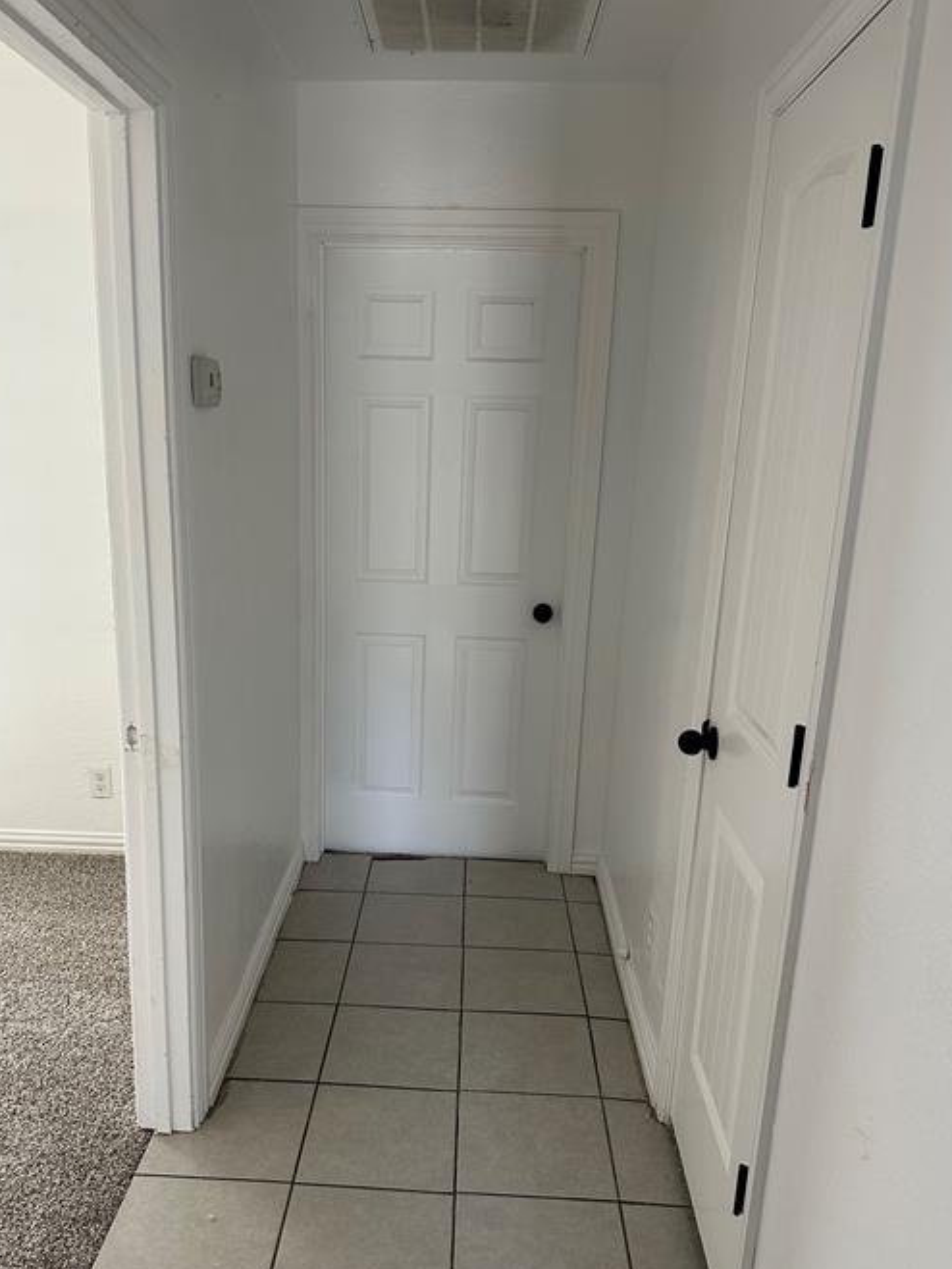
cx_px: 410
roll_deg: -2.4
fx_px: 1026
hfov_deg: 49.6
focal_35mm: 28
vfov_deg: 63.2
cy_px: 708
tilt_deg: -16.4
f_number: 1.78
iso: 160
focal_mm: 6.86
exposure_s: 1/121
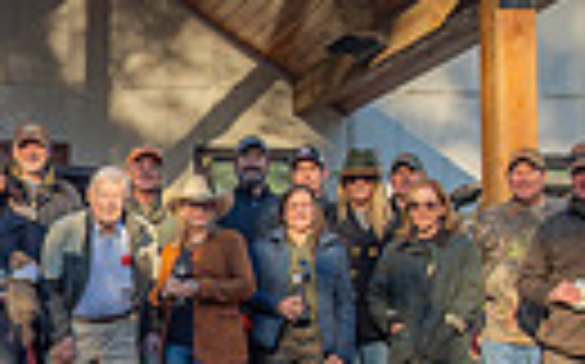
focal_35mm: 109
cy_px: 291
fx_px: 1736
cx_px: -68
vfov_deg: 11.9
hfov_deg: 18.4
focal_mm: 24
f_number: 4.5
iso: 160
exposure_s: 1/160
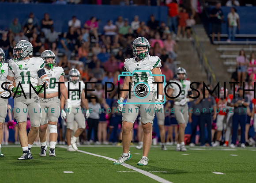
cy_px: 81
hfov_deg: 7.9
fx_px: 1863
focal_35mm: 256
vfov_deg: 5.6
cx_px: 134
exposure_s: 1/1250
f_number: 2.8
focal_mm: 200
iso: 2000
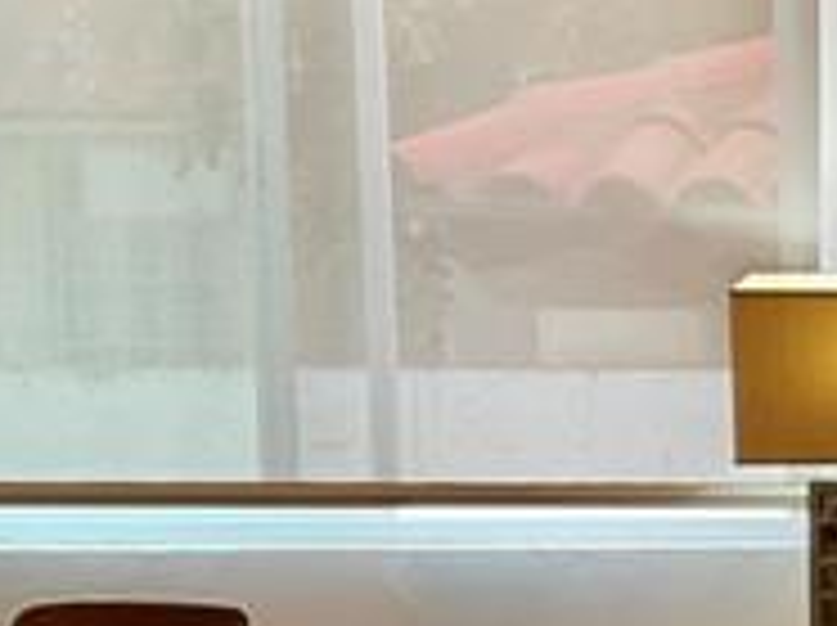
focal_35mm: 160
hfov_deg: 11.5
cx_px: 1462
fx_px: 3864
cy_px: 495
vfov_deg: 9.2
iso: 80
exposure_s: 1/60
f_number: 1.8
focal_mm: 3
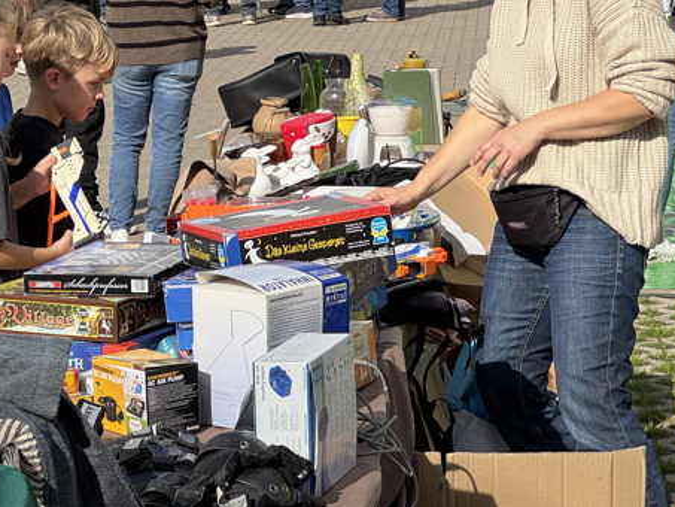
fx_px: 2653
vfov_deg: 10.9
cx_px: 167
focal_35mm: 136
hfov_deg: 14.4
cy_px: 89
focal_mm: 9
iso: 25
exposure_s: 1/1143
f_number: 2.8
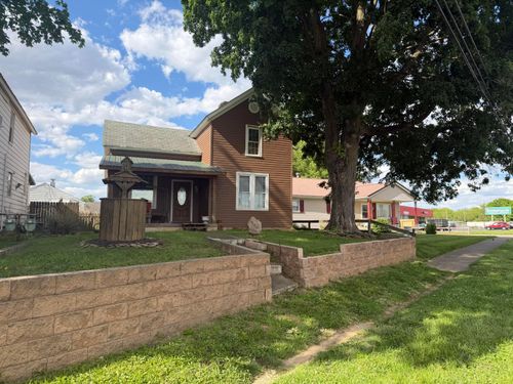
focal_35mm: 24
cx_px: 256
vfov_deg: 56.8
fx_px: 356
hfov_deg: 71.6
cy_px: 192
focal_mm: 6.76
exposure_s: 1/2611
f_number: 1.78
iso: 80
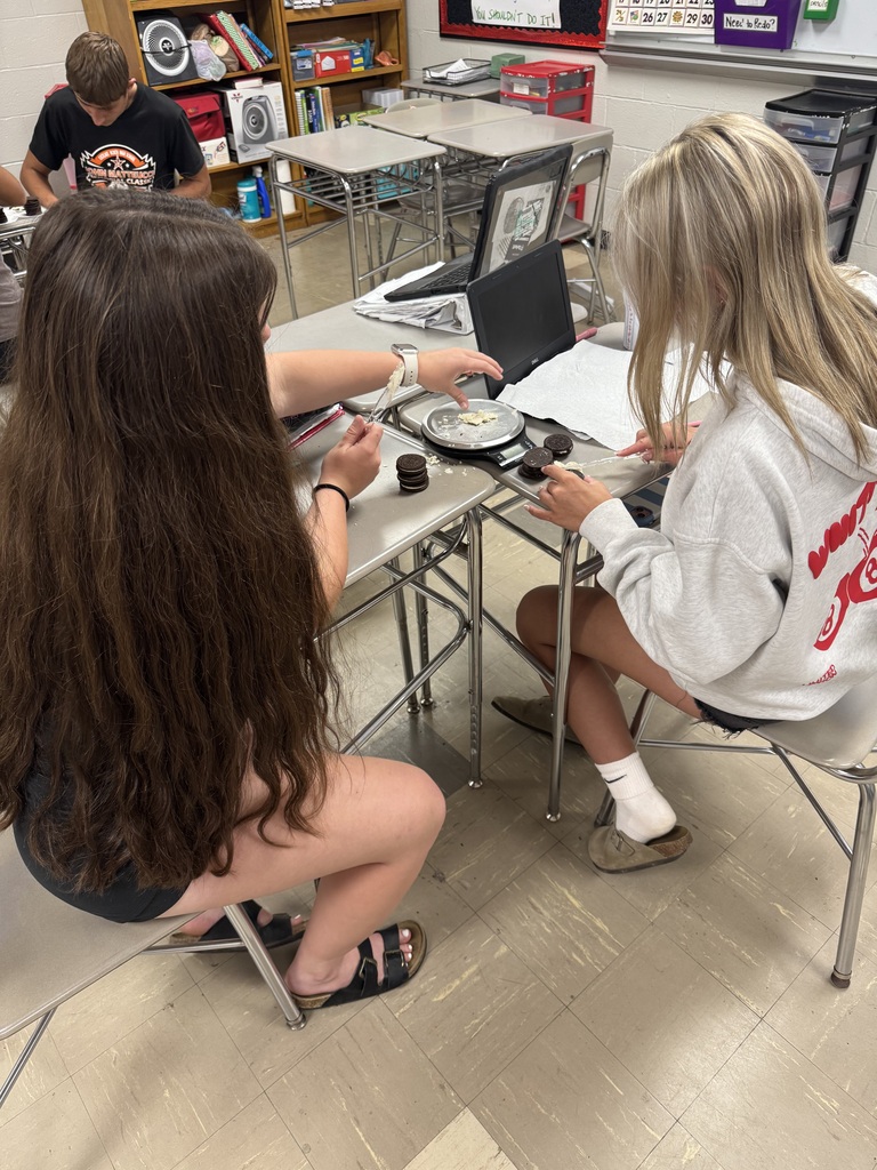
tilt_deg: -38.7
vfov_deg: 71.6
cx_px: 438
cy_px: 585
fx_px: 811
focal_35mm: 24
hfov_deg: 56.8
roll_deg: +3.2
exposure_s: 1/60
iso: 160
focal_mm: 6.76
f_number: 1.78
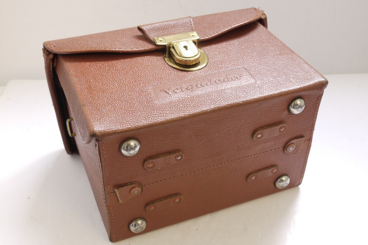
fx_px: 470
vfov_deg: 29.2
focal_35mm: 46
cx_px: 184
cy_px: 118
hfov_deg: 42.7
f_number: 10
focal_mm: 22
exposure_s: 1/8
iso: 400
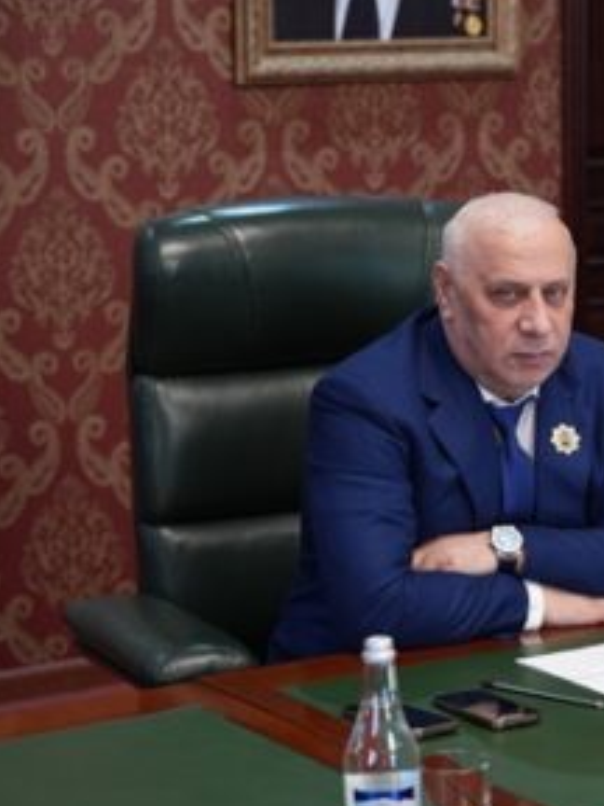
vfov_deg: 17.6
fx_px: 2606
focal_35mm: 112
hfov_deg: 13.1
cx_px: 559
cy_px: 442
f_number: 4
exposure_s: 1/50
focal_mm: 70
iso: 1600
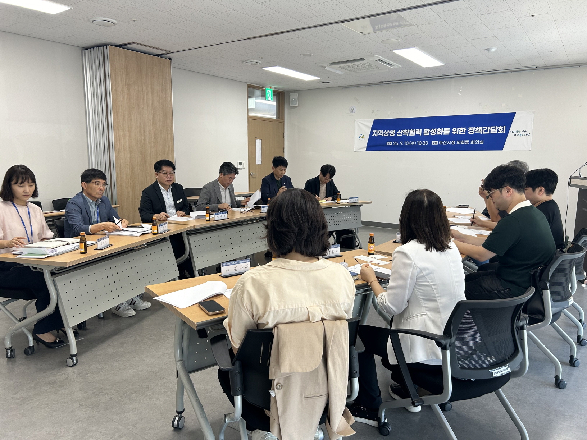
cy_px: 220
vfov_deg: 53.1
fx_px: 441
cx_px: 294
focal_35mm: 26
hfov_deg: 67.3
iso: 80
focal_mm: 5.7
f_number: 1.5
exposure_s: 1/120
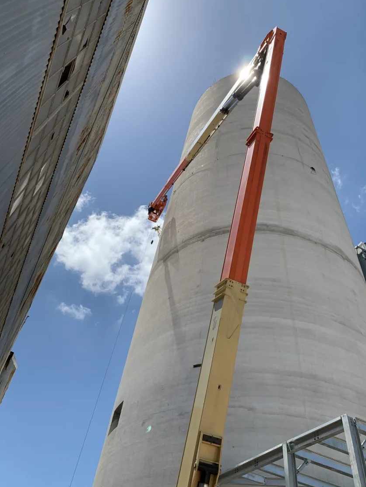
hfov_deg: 49.7
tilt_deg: +51.4
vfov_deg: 63.4
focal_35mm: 28
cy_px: 251
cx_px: 197
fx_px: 395
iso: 25
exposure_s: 1/4464
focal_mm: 4.25
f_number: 1.8
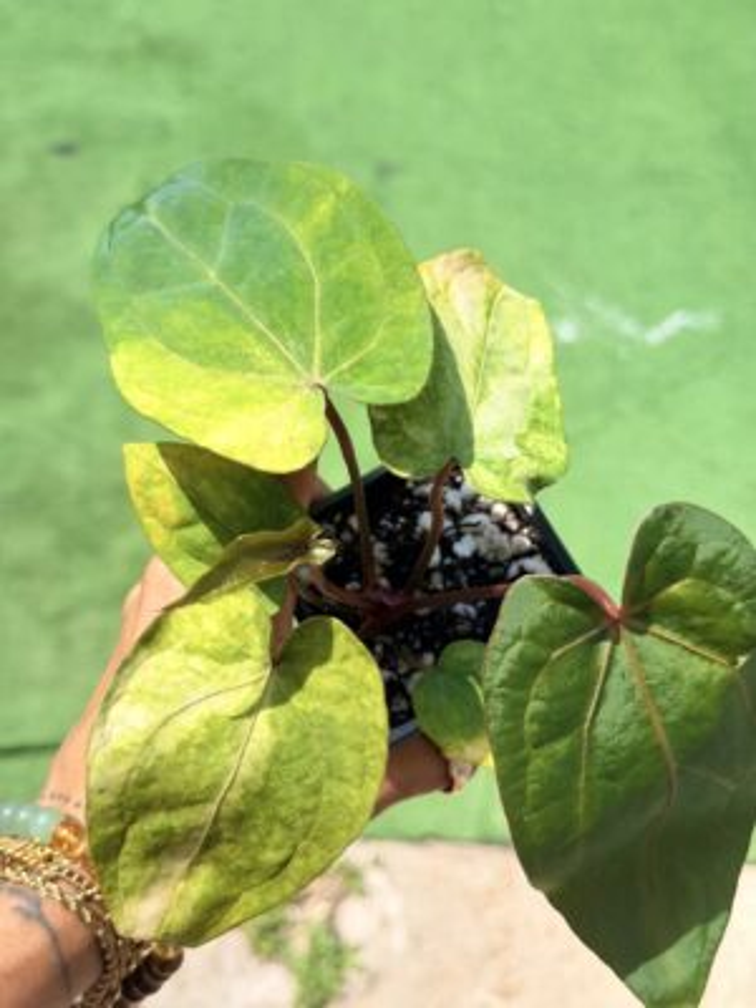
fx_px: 1398
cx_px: 378
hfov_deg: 30.3
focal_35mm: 48
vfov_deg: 39.7
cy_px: 504
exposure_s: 1/2976
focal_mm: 6.76
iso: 64
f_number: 1.78
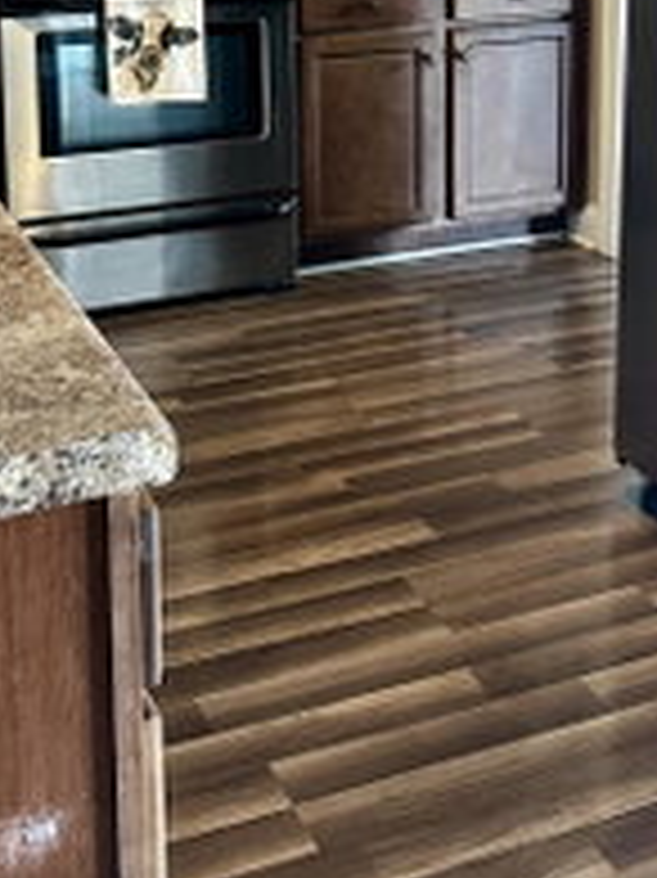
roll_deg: -0.1
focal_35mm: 59
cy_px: 36
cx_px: 392
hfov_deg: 24.7
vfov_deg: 30.8
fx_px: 1495
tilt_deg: -8.1
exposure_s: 1/60
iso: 640
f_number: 1.78
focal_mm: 6.86
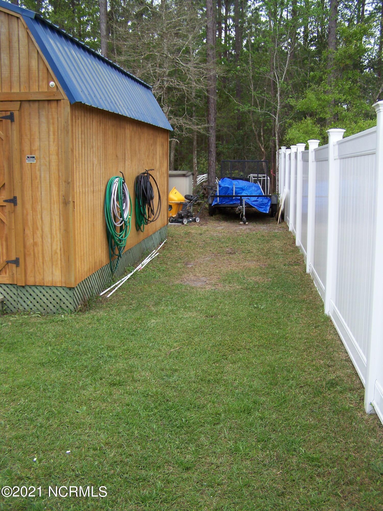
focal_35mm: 38
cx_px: 192
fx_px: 561
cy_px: 256
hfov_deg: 37.7
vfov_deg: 49.0
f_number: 2.8
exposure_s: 1/320
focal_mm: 6.3
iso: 64
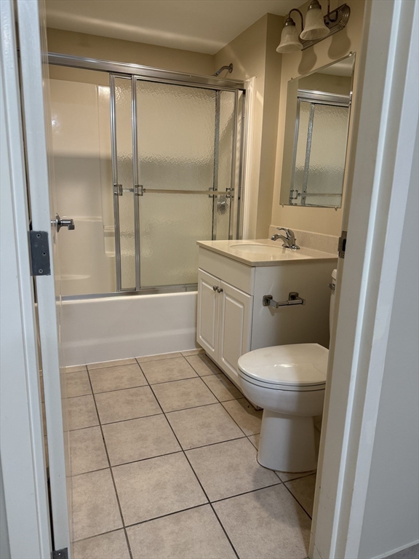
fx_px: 387
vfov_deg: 71.6
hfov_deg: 56.8
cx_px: 210
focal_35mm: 24
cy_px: 280
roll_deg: -1.6
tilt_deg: -12.1
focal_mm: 6.76
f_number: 1.78
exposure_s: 1/60
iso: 125
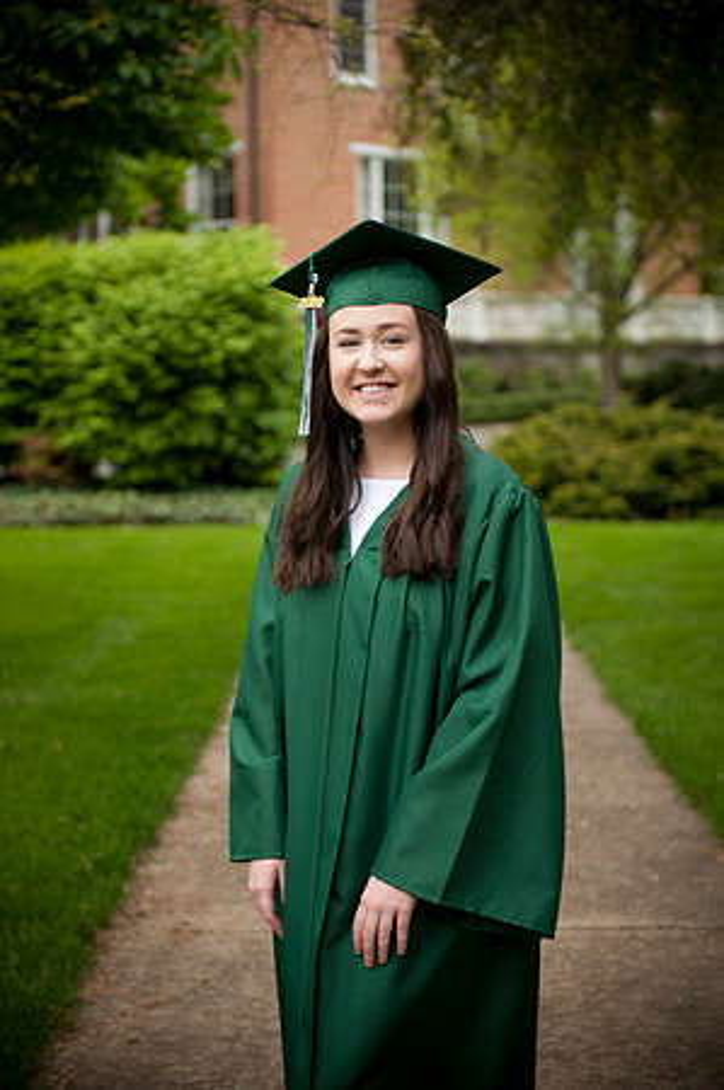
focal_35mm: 70
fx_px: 2116
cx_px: 362
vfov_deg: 28.9
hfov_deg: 19.4
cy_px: 545
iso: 160
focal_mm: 70
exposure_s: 1/100
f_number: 3.2
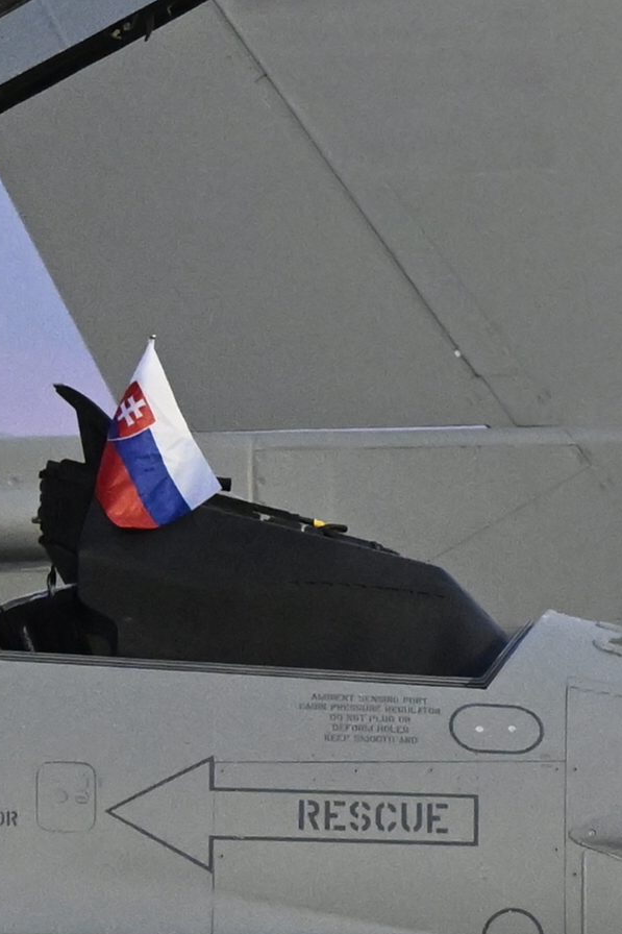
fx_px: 16670
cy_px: 533
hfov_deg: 2.1
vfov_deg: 3.2
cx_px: -108
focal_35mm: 643
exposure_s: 1/400
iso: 4000
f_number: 4
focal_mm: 200
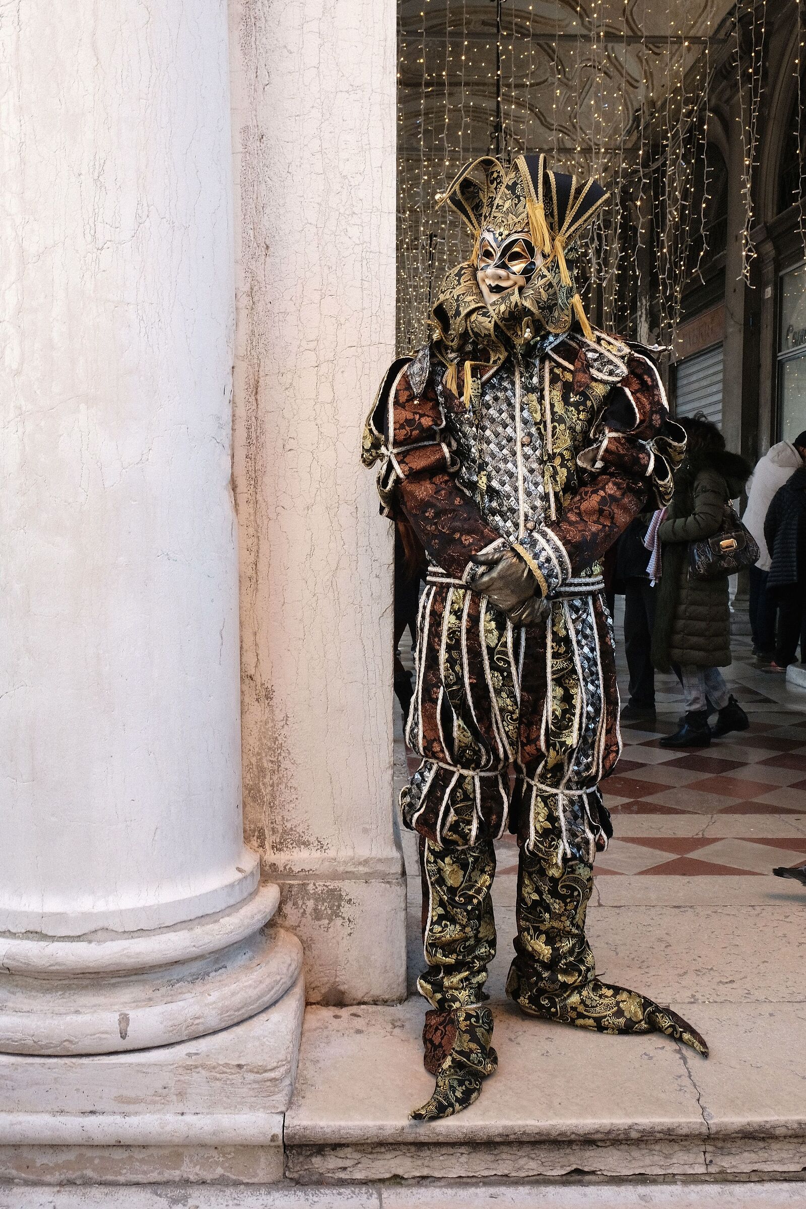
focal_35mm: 32
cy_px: 604
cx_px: 403
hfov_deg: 41.1
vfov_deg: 58.7
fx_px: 1075
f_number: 10
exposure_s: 1/120
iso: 800
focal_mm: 21.4
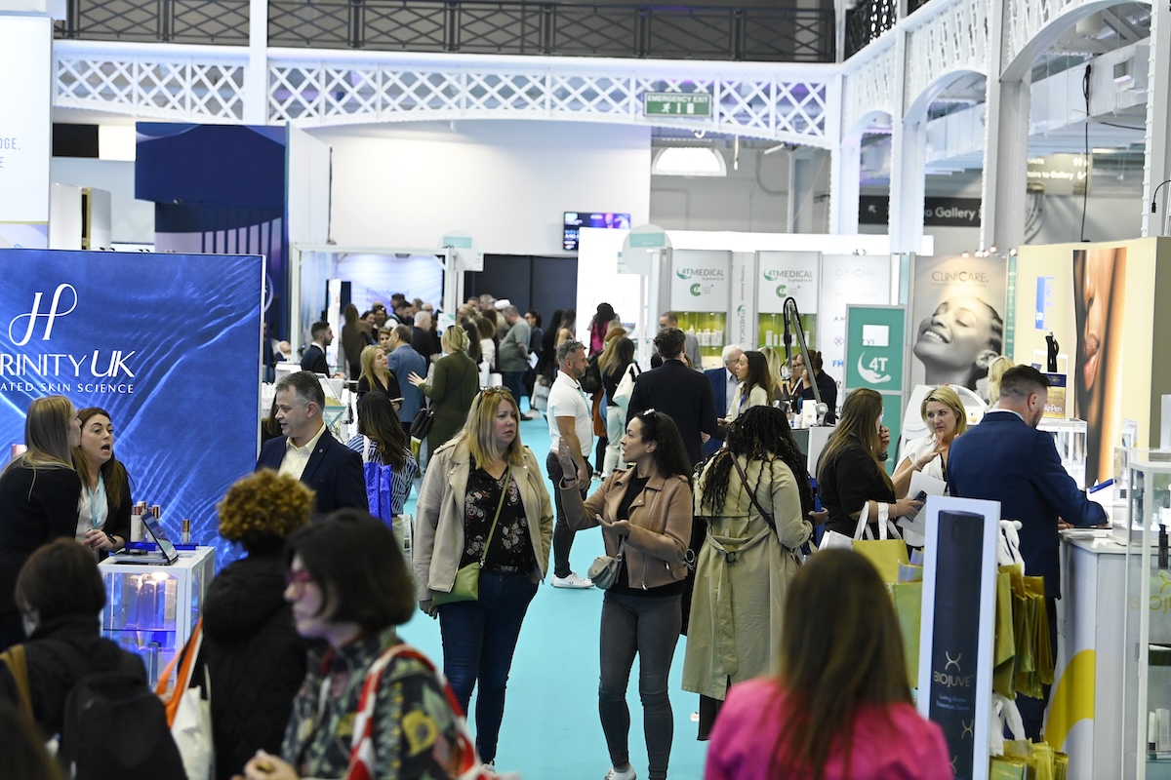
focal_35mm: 102
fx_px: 3318
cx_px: 586
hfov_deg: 20.0
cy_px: 390
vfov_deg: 13.4
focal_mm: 102
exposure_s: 1/400
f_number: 4.5
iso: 4000
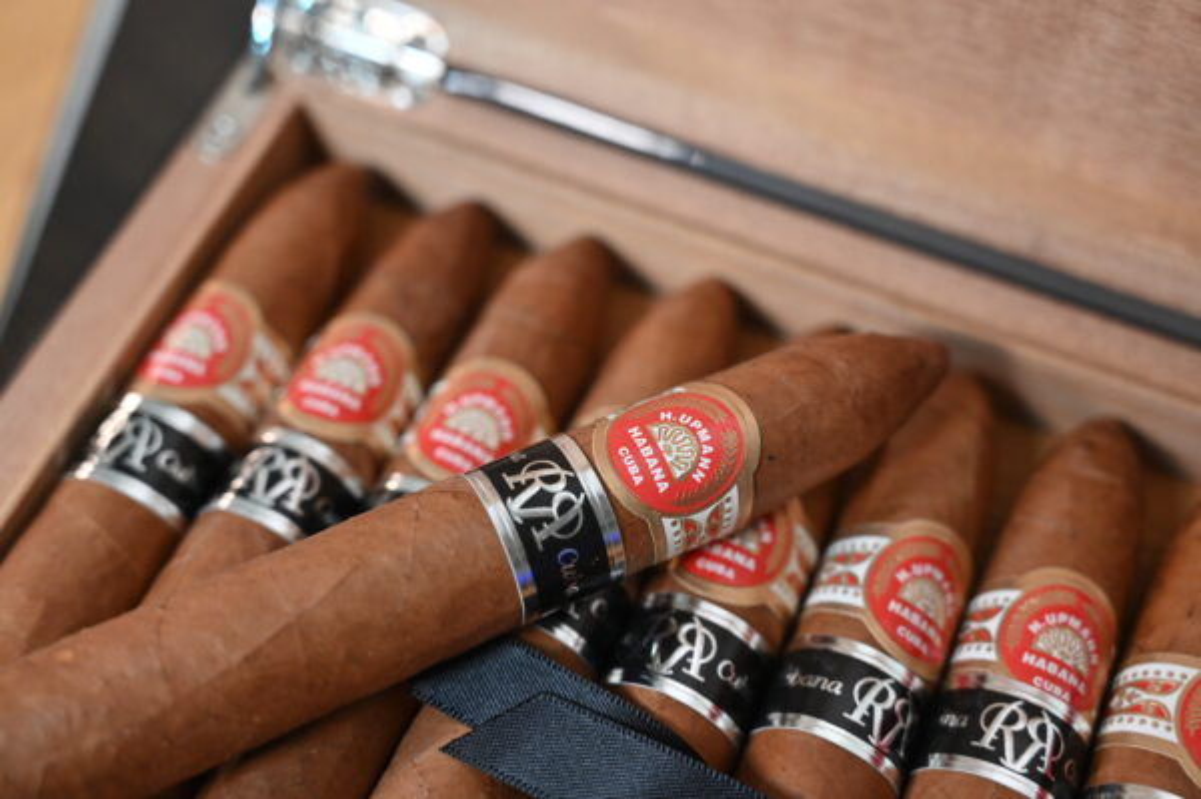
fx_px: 1700
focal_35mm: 51
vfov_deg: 26.4
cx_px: 600
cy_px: 400
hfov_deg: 38.9
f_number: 4
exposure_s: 1/125
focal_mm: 51
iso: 1600
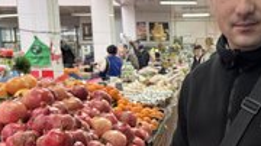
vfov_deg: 20.4
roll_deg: +0.4
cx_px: 233
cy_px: 123
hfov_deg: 34.1
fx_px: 401
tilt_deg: -10.3
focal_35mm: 58
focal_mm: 6.76
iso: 250
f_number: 1.78
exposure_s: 1/50
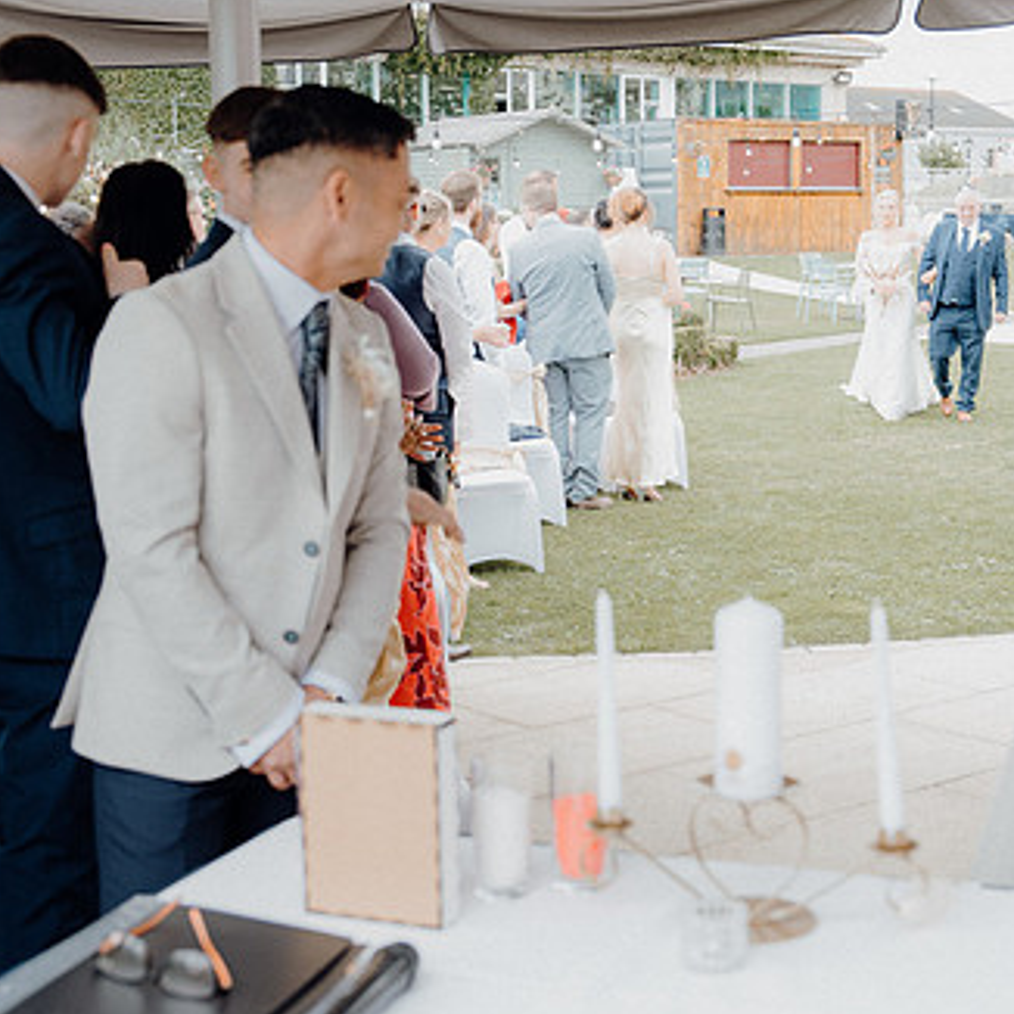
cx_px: 603
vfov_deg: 30.5
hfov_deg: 30.5
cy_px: 431
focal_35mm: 56
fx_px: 1856
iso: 125
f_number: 3.5
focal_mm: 37
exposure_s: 1/200
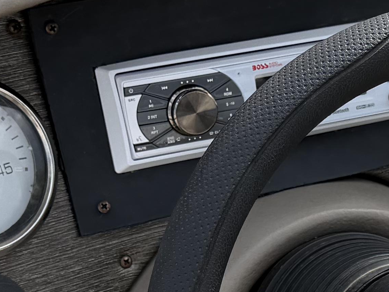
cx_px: 298
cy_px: 290
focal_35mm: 120
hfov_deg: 16.3
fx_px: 1349
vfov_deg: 12.2
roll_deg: -6.7
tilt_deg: -36.0
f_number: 1.78
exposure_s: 1/3021
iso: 100
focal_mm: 6.76
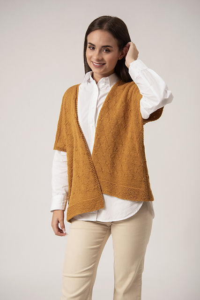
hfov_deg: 21.9
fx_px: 516
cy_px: 150
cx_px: 100
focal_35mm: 62
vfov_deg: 32.4
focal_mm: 62
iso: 160
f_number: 8
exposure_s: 1/160
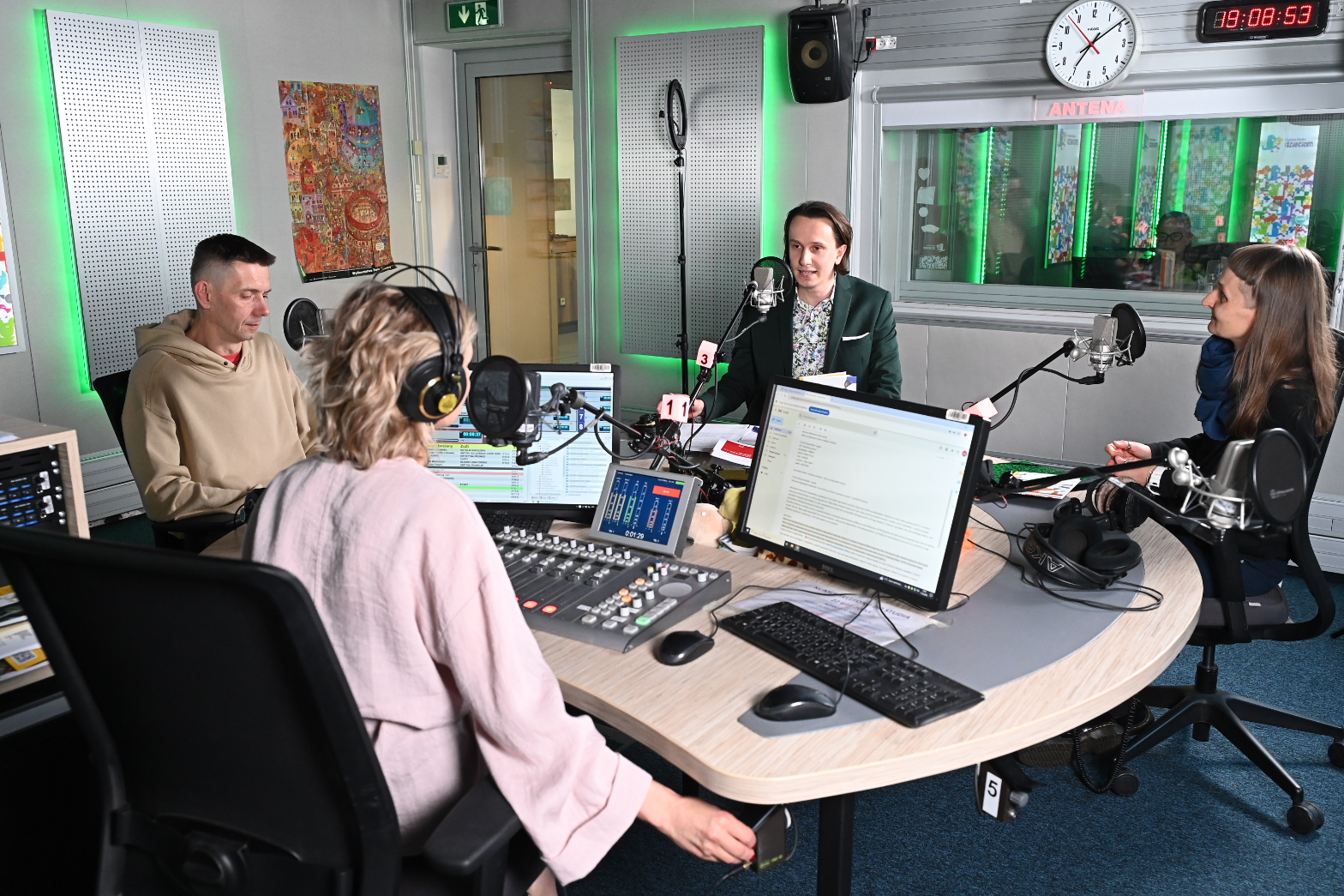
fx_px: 1157
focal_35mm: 31
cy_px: 449
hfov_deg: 60.3
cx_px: 679
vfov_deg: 42.3
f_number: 4.5
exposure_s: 1/125
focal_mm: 30
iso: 2500
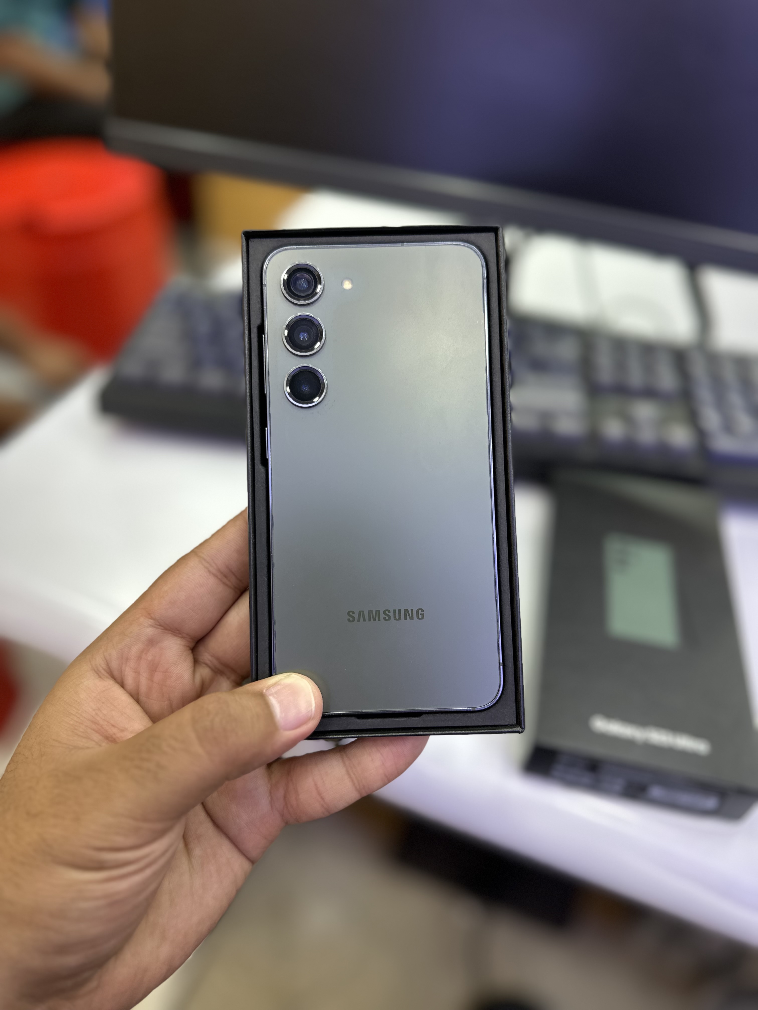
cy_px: 505
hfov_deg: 56.8
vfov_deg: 71.6
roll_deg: -6.1
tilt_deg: -43.4
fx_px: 701
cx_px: 379
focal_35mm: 24
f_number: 1.78
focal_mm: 6.86
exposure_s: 1/100
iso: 80
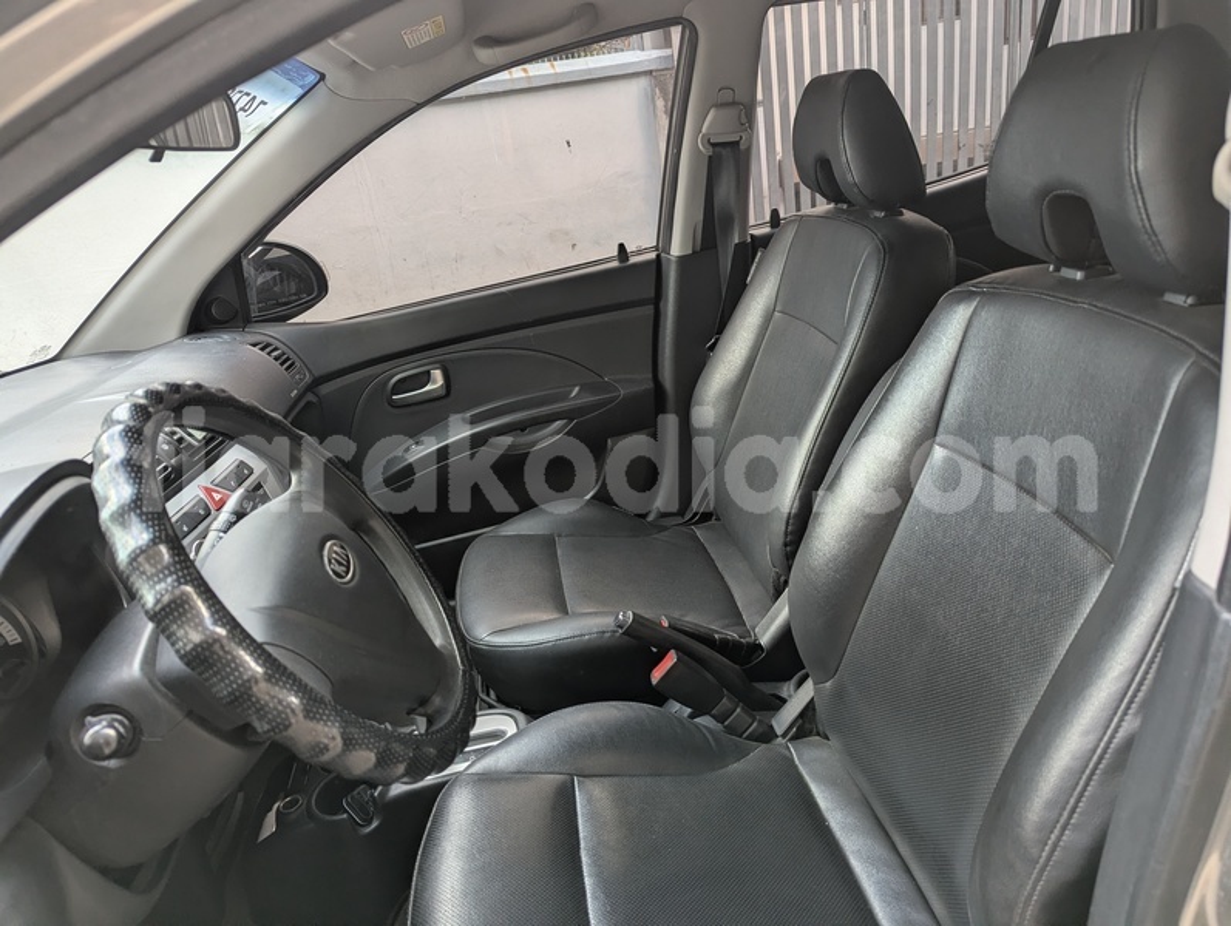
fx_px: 855
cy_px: 463
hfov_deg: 71.5
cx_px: 616
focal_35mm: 24
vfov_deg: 56.9
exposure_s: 1/49.4
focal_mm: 6.81
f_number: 1.85
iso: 125
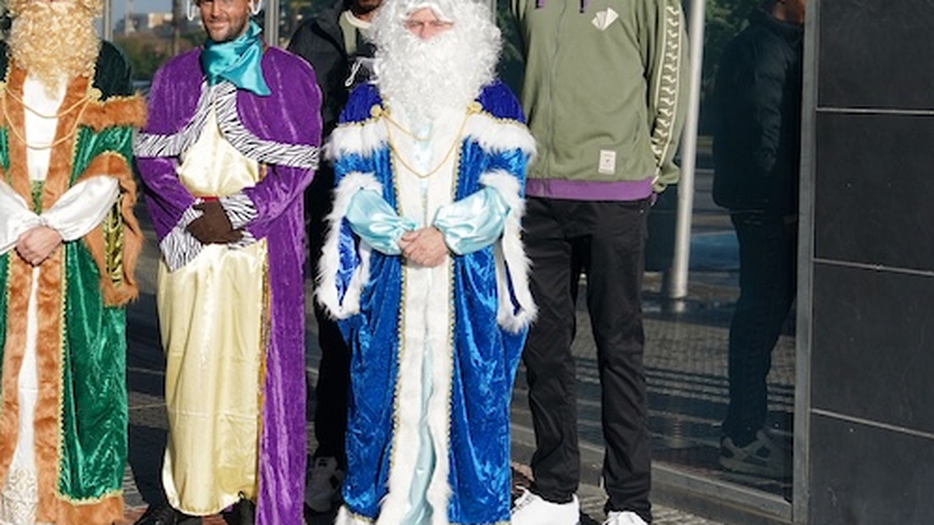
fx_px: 1783
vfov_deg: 16.6
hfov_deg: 28.6
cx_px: 169
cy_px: 111
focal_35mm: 72
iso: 320
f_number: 3.2
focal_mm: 38
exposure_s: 1/6400
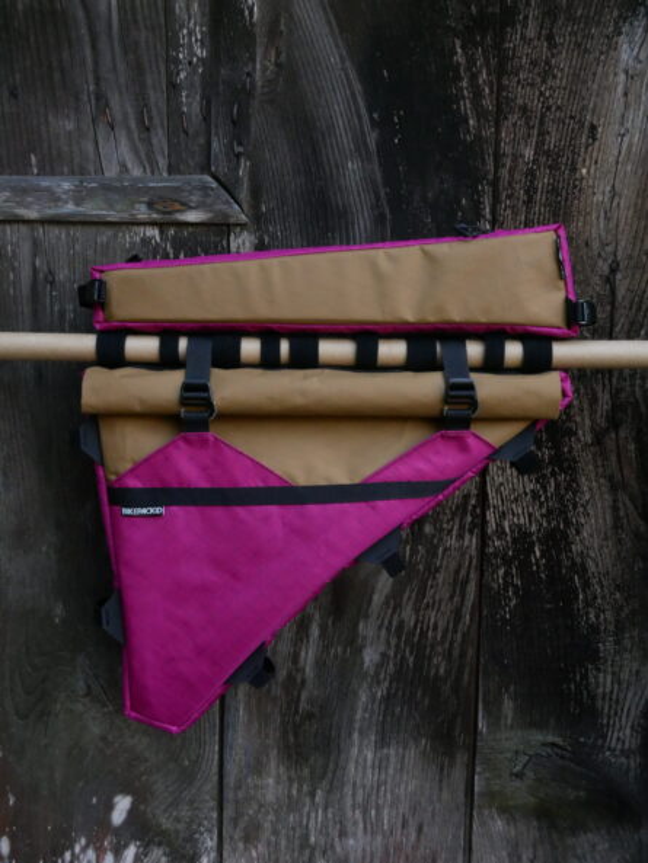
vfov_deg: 46.8
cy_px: 432
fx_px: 998
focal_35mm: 40
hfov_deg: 36.0
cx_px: 324
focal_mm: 20
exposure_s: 1/100
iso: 3200
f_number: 16
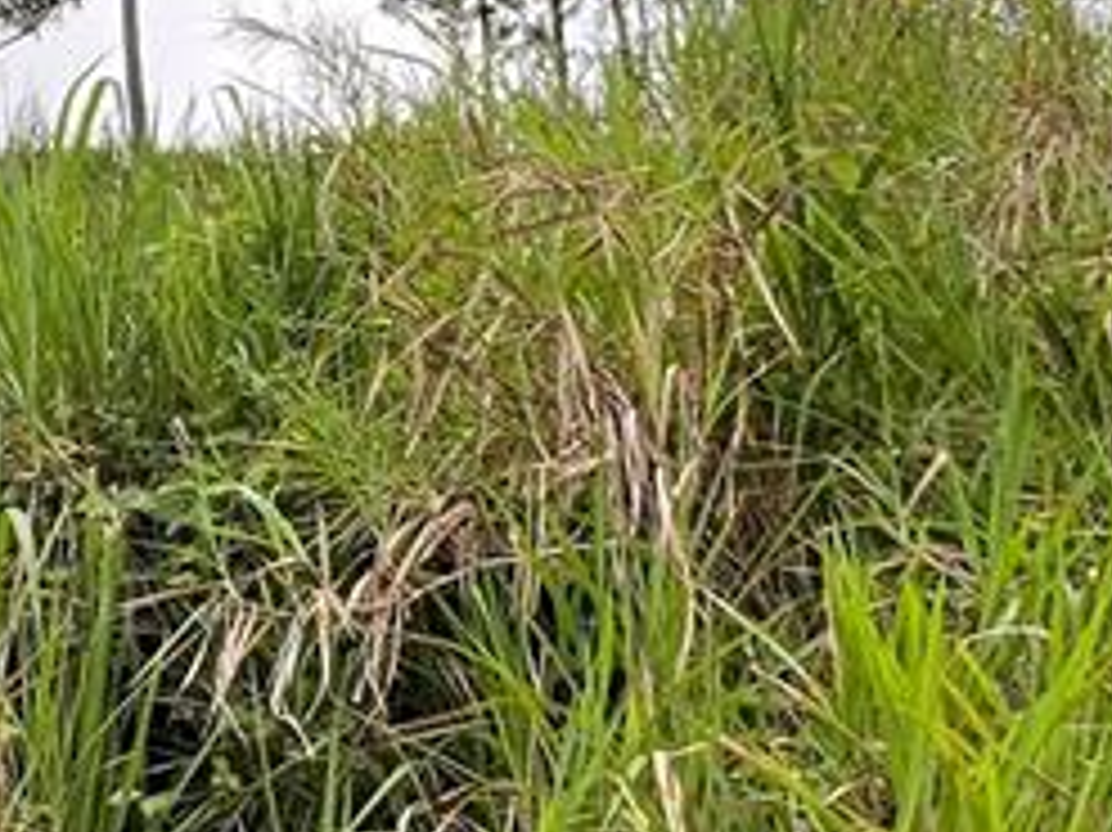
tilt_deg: +18.3
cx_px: -45
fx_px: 1734
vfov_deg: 27.0
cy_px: 369
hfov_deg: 32.2
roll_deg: -0.7
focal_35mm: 54
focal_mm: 1.57
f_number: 1.8
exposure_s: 1/308
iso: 32
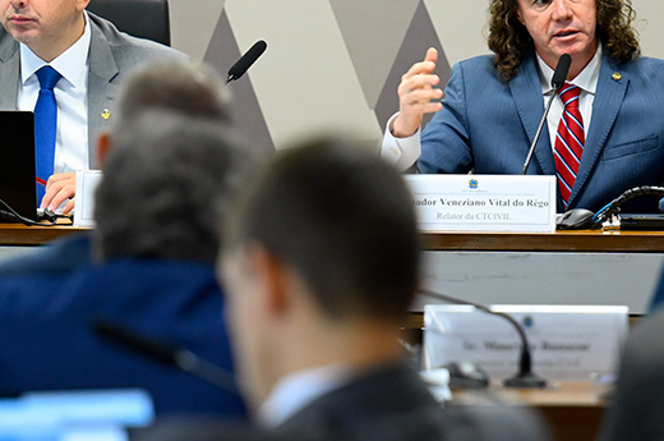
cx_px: 414
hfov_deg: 5.5
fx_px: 6851
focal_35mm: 372
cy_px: 202
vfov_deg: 3.7
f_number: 2.8
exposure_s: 1/160
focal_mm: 150
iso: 2000
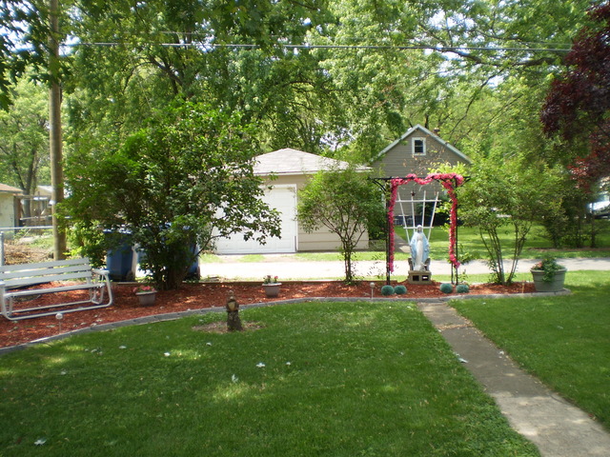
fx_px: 634
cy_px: 228
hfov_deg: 51.4
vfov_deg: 39.7
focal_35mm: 36
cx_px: 305
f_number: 3.1
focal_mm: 6.3
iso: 64
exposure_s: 1/200
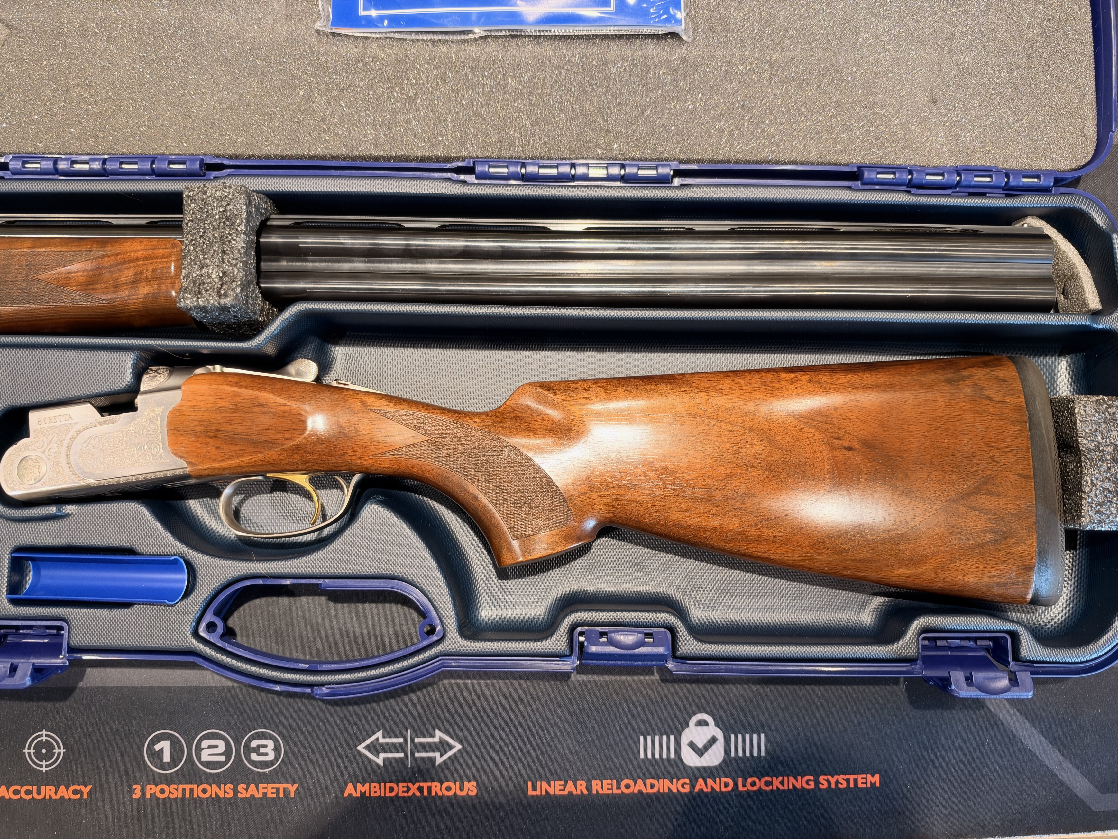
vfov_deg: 56.8
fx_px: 775
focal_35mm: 24
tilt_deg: -81.7
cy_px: 420
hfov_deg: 71.6
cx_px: 559
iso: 400
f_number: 1.48
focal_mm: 6.93
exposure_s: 1/50
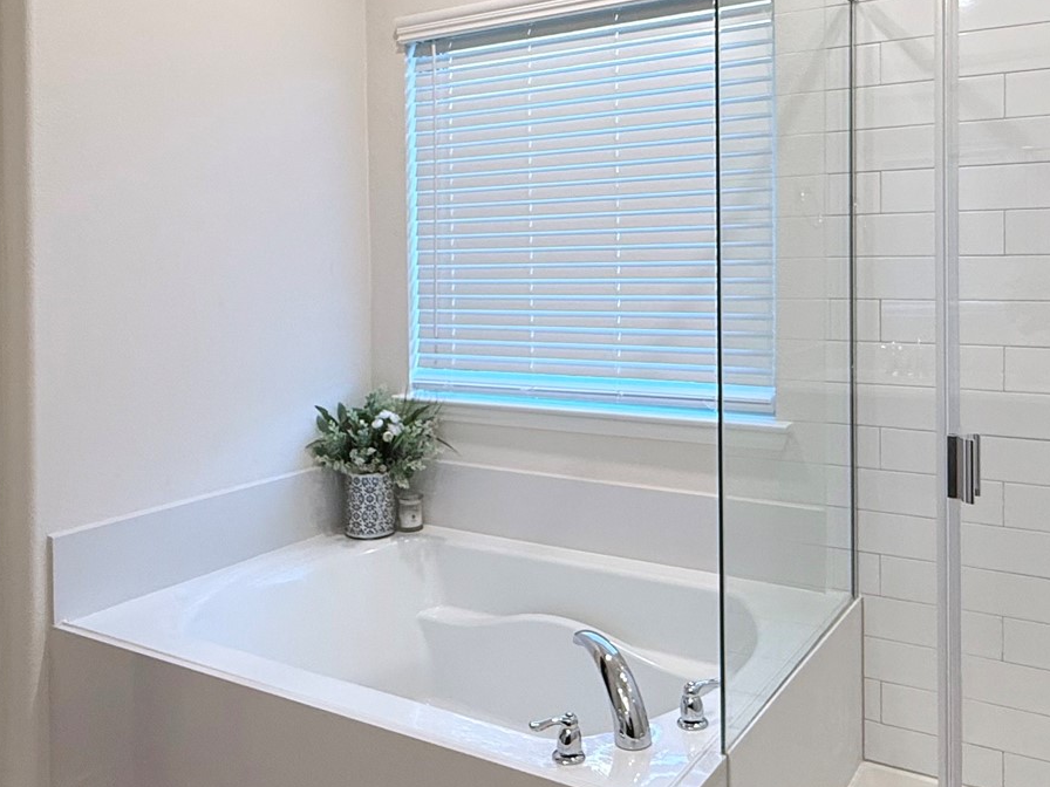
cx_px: 585
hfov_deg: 56.7
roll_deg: -0.2
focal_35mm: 32
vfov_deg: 43.6
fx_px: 971
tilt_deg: -1.0
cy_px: 274
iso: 160
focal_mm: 2.22
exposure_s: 1/120
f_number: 2.2
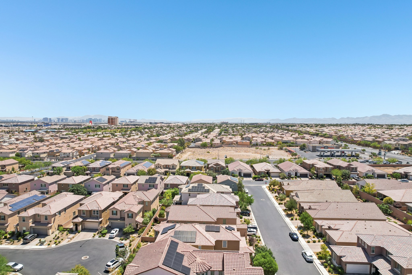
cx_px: 206
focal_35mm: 22
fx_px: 252
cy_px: 138
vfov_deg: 57.2
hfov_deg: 78.6
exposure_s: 1/2000
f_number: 2.8
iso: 110
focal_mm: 8.4
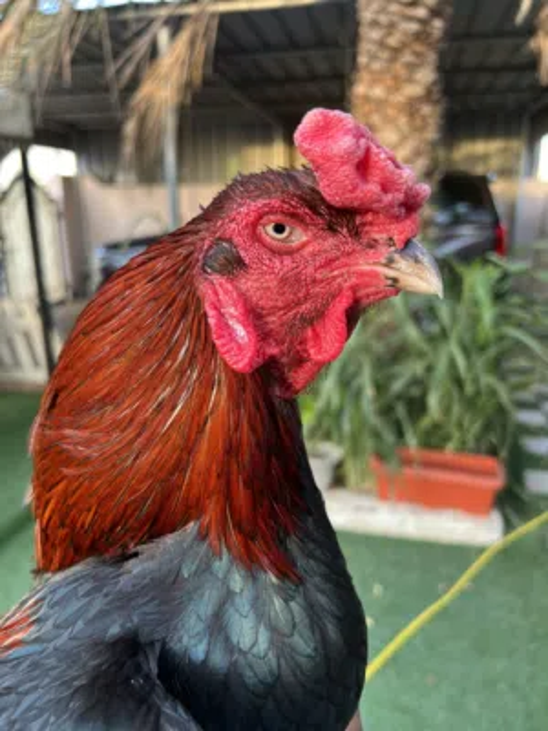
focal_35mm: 26
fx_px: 549
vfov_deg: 67.3
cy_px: 366
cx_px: 274
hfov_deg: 53.1
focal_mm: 5.7
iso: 125
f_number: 1.5
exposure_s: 1/121
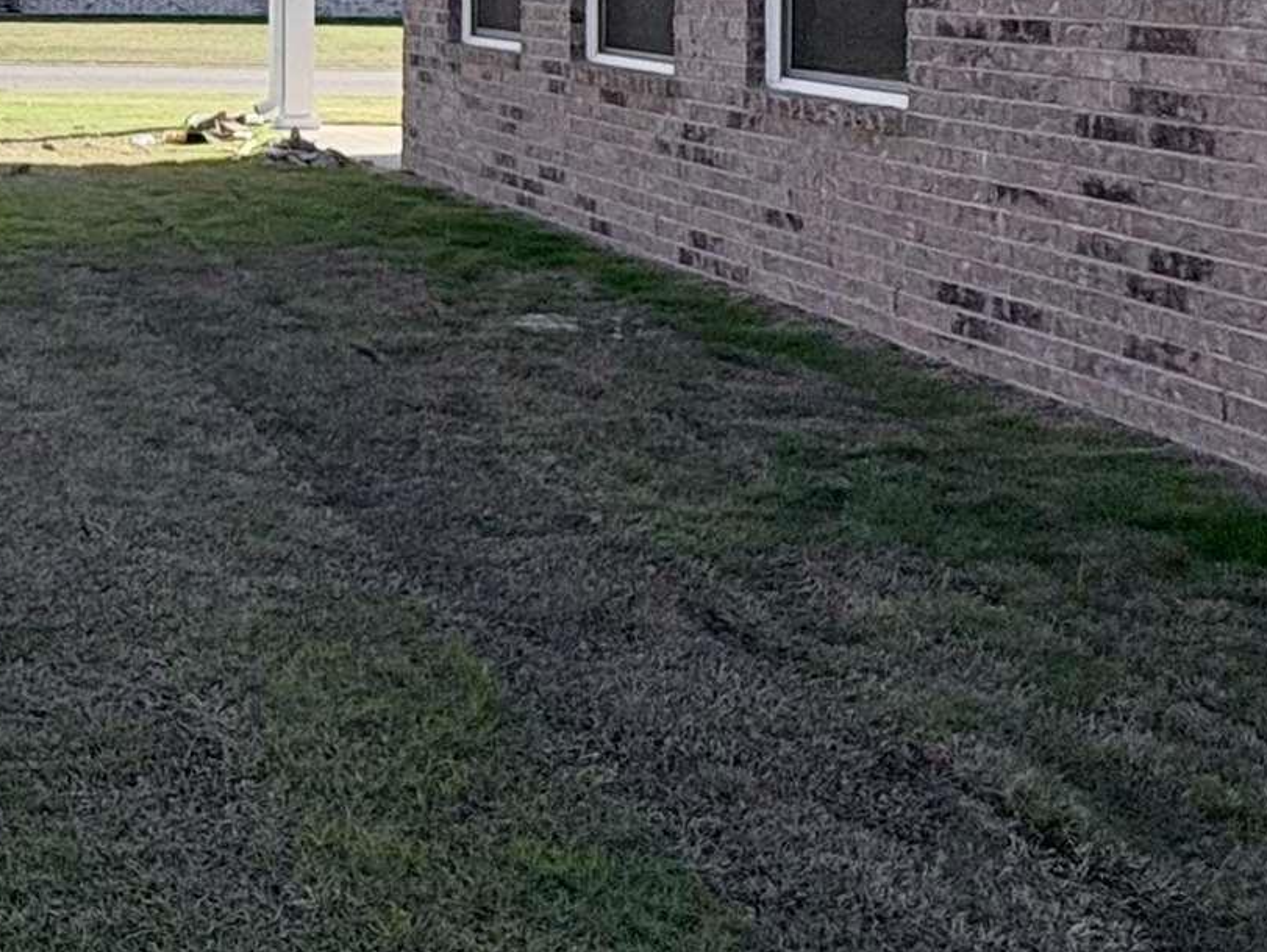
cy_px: -94
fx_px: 1941
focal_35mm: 53
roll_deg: -0.8
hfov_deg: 31.0
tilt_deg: +1.4
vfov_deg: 25.5
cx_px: -223
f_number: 2.2
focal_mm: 2.22
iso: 50
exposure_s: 1/2584
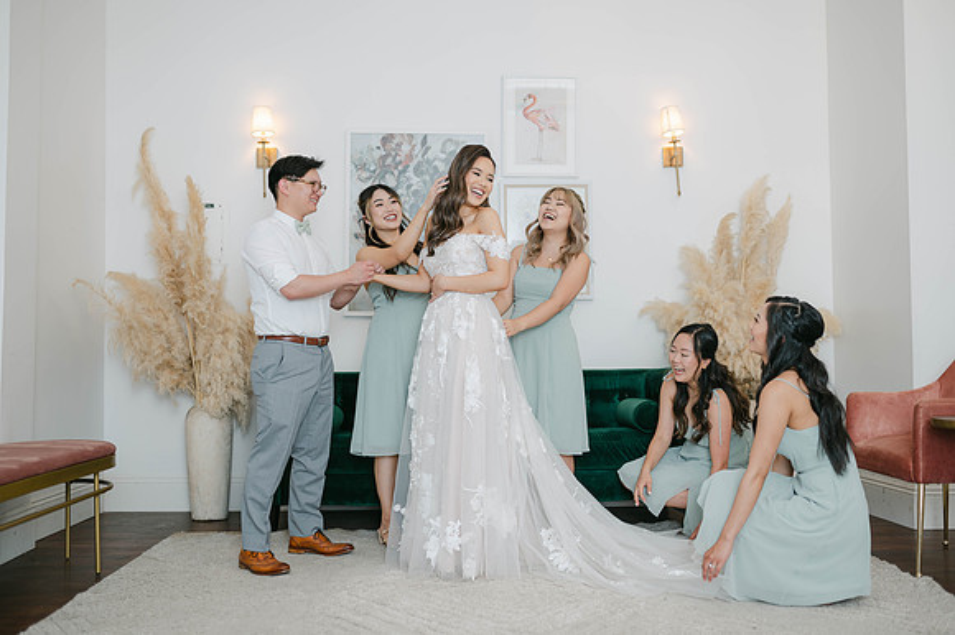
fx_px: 950
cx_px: 478
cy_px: 318
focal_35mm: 36
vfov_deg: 37.0
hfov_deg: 53.4
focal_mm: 35
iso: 100
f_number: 2
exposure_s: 1/125
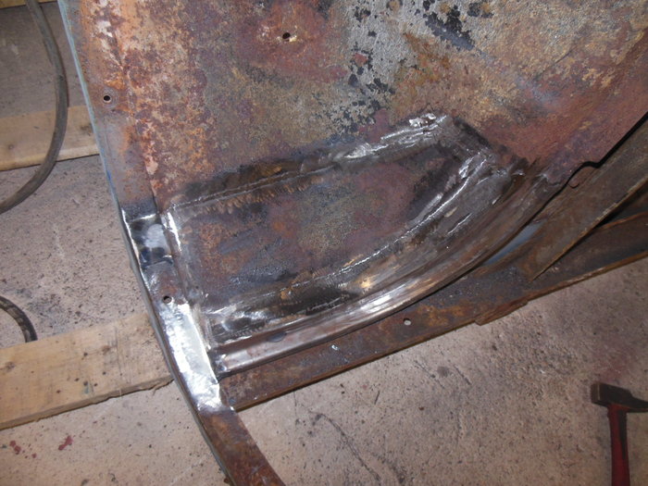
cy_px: 243
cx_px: 324
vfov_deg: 54.9
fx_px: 468
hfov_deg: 69.4
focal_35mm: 25
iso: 200
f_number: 3.2
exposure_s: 1/25
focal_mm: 4.5
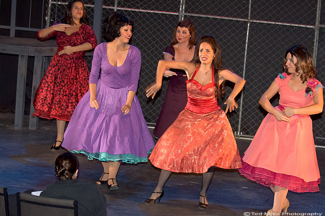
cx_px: 162
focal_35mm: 105
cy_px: 108
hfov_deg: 19.5
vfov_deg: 13.0
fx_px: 947
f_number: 2.8
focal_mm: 70
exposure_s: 1/100
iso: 3200
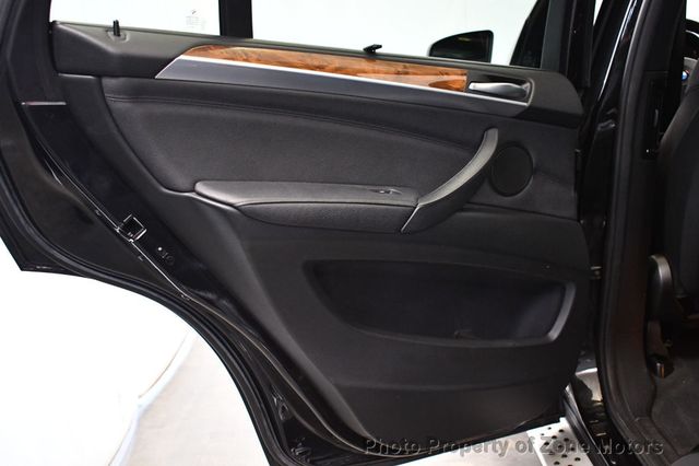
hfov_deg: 51.9
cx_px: 350
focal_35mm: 37
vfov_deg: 35.9
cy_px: 233
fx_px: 718
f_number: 4
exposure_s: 1/60
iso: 3600
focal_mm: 25
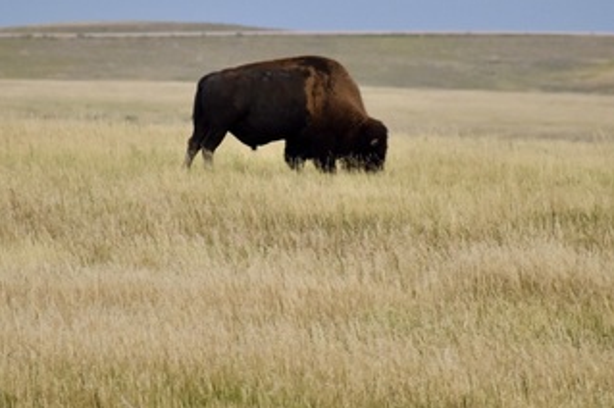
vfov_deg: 1.7
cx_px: 289
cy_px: 132
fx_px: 13477
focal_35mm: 791
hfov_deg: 2.6
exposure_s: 1/500
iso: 1250
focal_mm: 300
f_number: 6.3
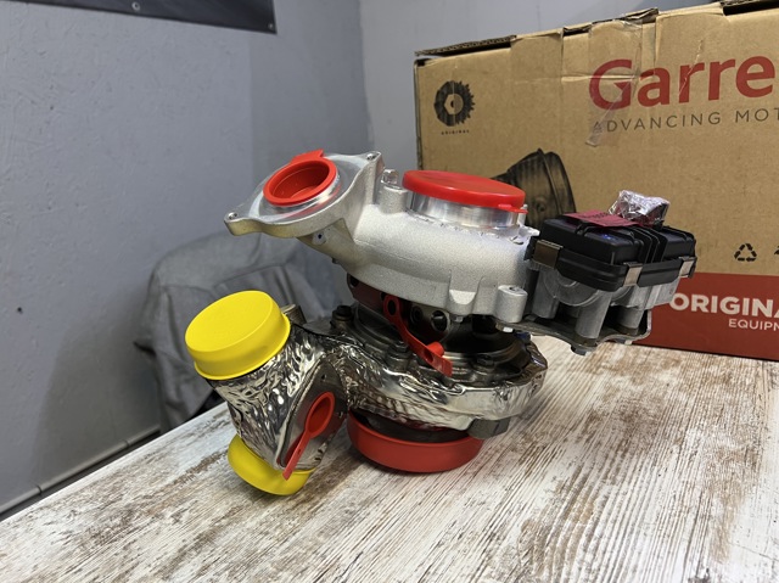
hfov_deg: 67.3
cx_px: 390
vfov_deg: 53.0
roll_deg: +4.2
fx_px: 585
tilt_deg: -15.4
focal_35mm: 26
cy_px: 292
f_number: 1.5
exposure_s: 1/72
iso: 125
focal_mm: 5.7
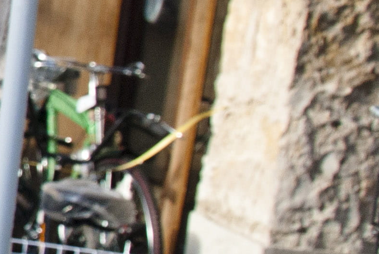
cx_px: -420
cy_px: 46
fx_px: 1391
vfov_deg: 10.4
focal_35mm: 132
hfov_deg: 13.1
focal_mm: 18
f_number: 8
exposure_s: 1/250
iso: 320
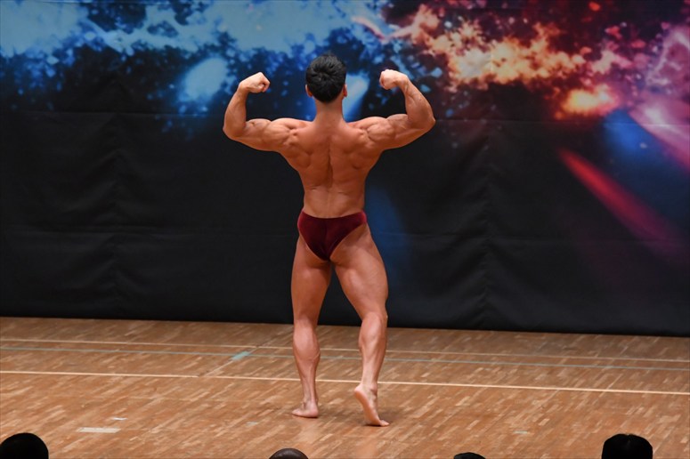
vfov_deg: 5.1
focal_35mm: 270
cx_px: 345
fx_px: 5173
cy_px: 230
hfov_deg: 7.6
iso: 5000
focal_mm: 180
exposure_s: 1/400
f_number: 5.6
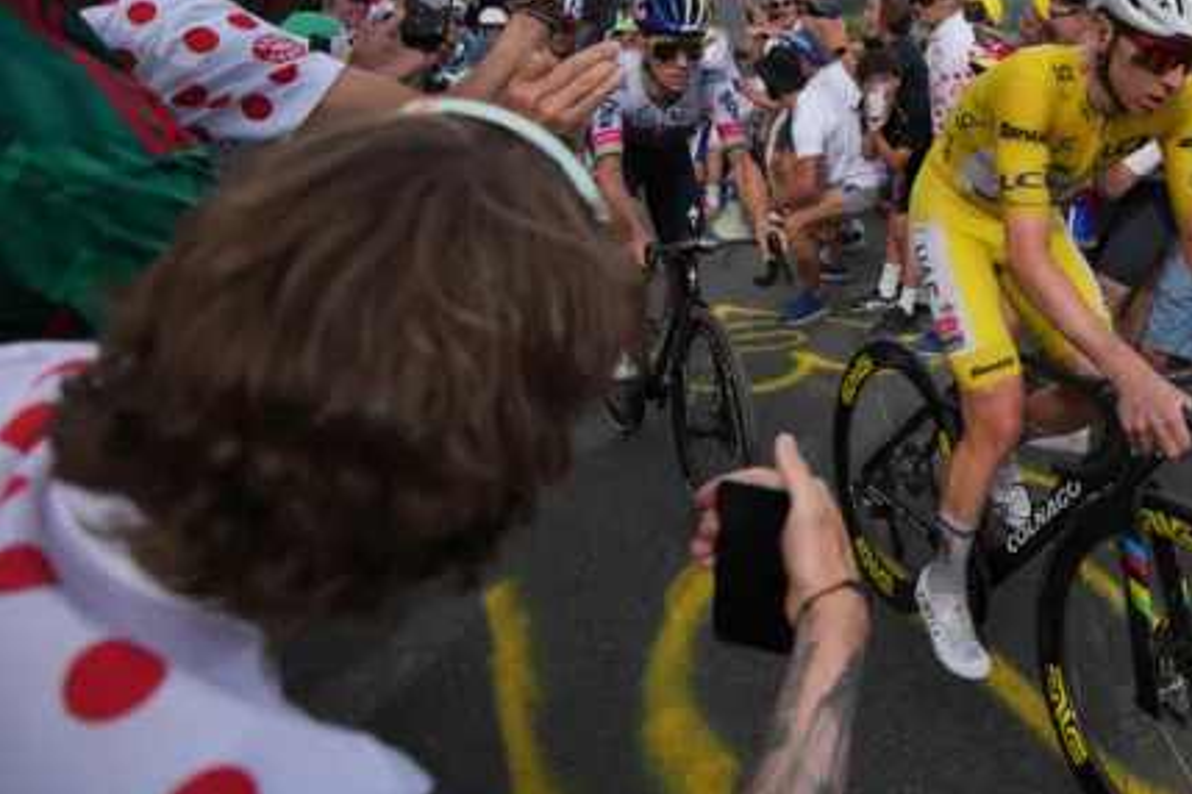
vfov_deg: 45.2
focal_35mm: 28
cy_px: 225
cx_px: 995
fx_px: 927
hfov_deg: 59.0
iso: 250
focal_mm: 16
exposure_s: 1/5000
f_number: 2.8
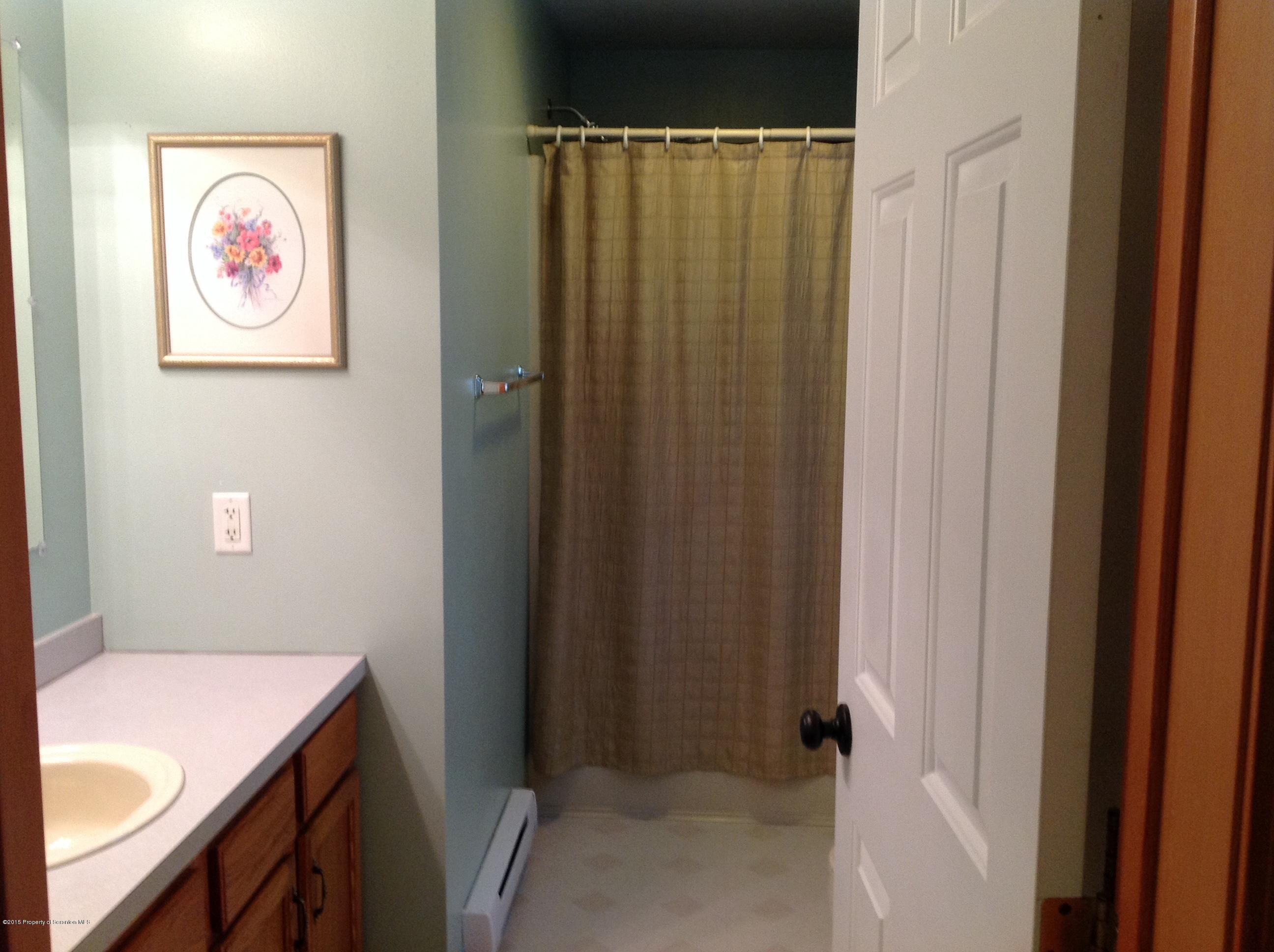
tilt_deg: -8.0
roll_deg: -1.0
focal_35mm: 35
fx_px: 1286
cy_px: 476
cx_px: 637
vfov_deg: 40.6
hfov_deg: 52.7
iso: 100
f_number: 2.4
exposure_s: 1/15
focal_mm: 4.28
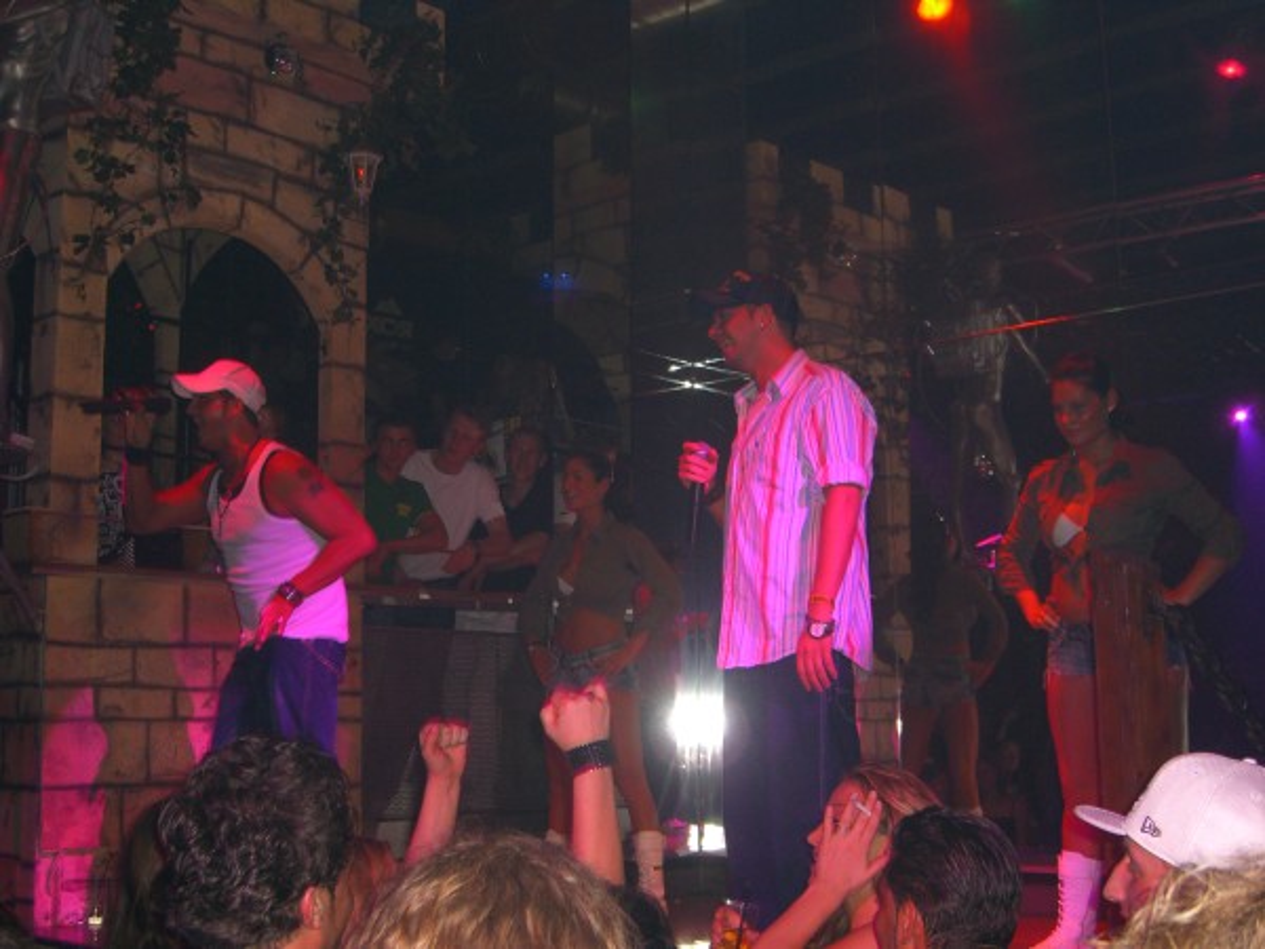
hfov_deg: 41.2
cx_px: 632
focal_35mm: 46
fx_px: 1681
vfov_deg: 31.5
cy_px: 474
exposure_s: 1/60
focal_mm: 9.5
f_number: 3.1
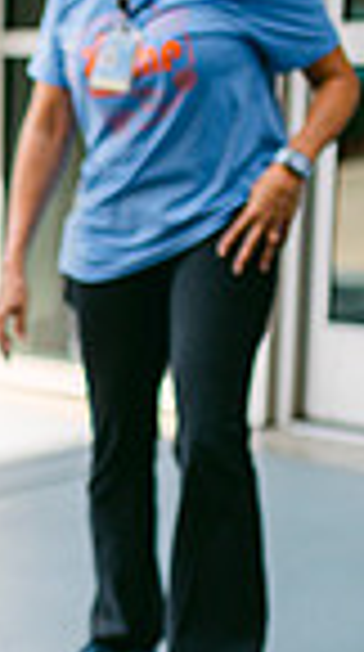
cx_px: -364
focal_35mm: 147
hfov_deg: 7.8
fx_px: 2536
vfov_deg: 14.4
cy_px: 625
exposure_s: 1/3200
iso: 100
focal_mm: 35
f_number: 1.4
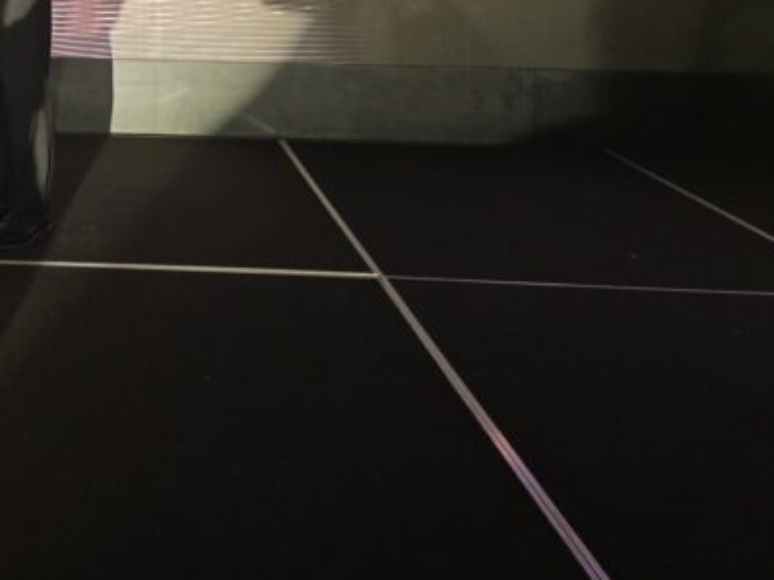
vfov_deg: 22.8
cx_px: -70
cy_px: -114
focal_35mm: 59
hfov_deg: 29.6
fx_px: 1319
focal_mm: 6.3
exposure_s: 1/60
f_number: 1.7
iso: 200
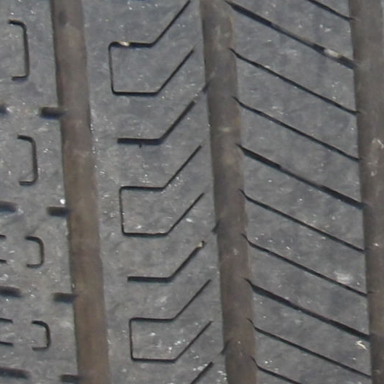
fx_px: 6576
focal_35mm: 524
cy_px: 43
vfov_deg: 3.3
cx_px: 398
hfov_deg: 3.3
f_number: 4.2
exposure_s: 1/79
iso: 200
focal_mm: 21.7
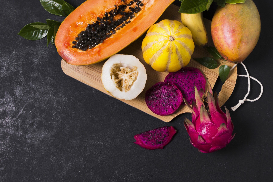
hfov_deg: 37.8
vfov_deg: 25.8
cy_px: 91
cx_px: 136
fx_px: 398
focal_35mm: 52
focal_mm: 35
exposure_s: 1/125
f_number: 8
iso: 160
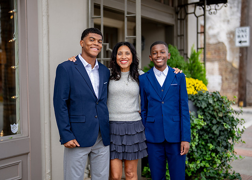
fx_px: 387
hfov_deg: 36.1
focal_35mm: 54
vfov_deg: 26.2
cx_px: 123
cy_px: 91
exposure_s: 1/2000
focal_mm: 50
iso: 100
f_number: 1.2
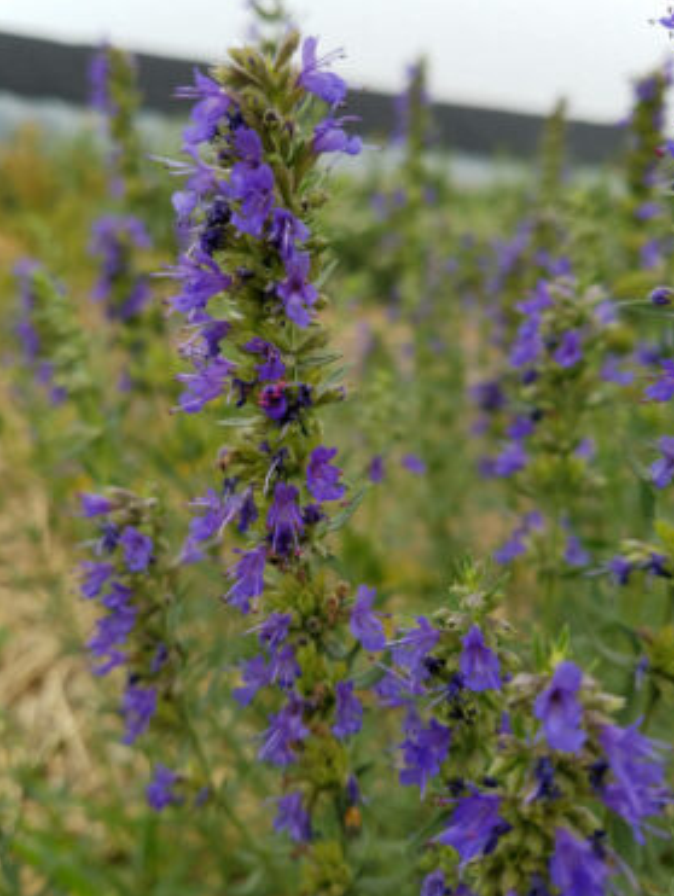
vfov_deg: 63.4
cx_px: 319
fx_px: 726
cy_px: 440
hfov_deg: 49.8
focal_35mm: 28
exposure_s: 1/948
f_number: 1.7
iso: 50
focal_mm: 4.2
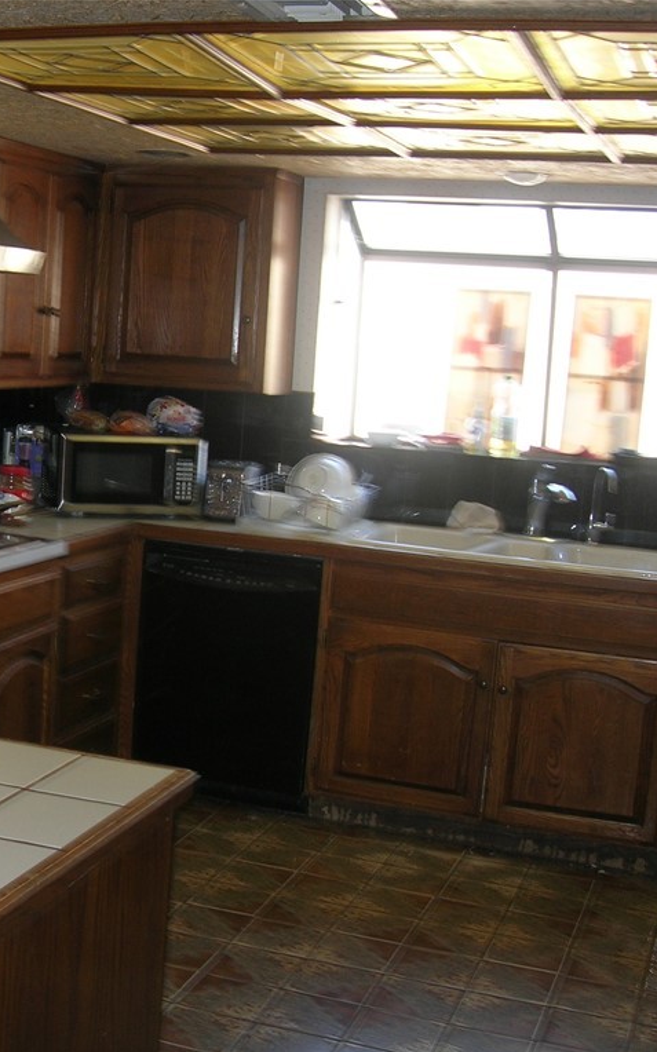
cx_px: 98
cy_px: 527
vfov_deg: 37.5
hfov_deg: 23.5
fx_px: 1548
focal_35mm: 54
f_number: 2.8
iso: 64
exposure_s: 1/30
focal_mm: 7.8
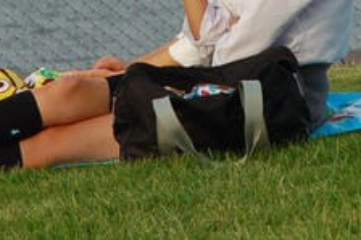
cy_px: -134
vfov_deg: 2.9
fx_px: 4699
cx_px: 164
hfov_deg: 4.4
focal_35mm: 469
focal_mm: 70
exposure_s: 1/640
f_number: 6.3
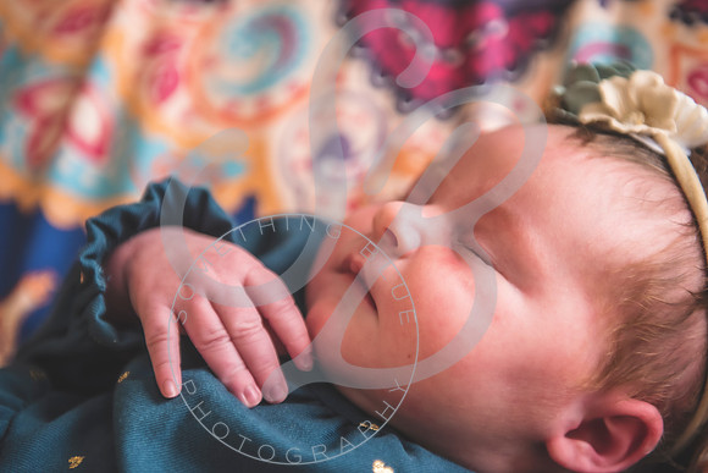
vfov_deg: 19.5
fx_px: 1377
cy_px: 236
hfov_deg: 28.8
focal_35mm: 70
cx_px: 354
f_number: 2.8
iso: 1000
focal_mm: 70
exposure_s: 1/250
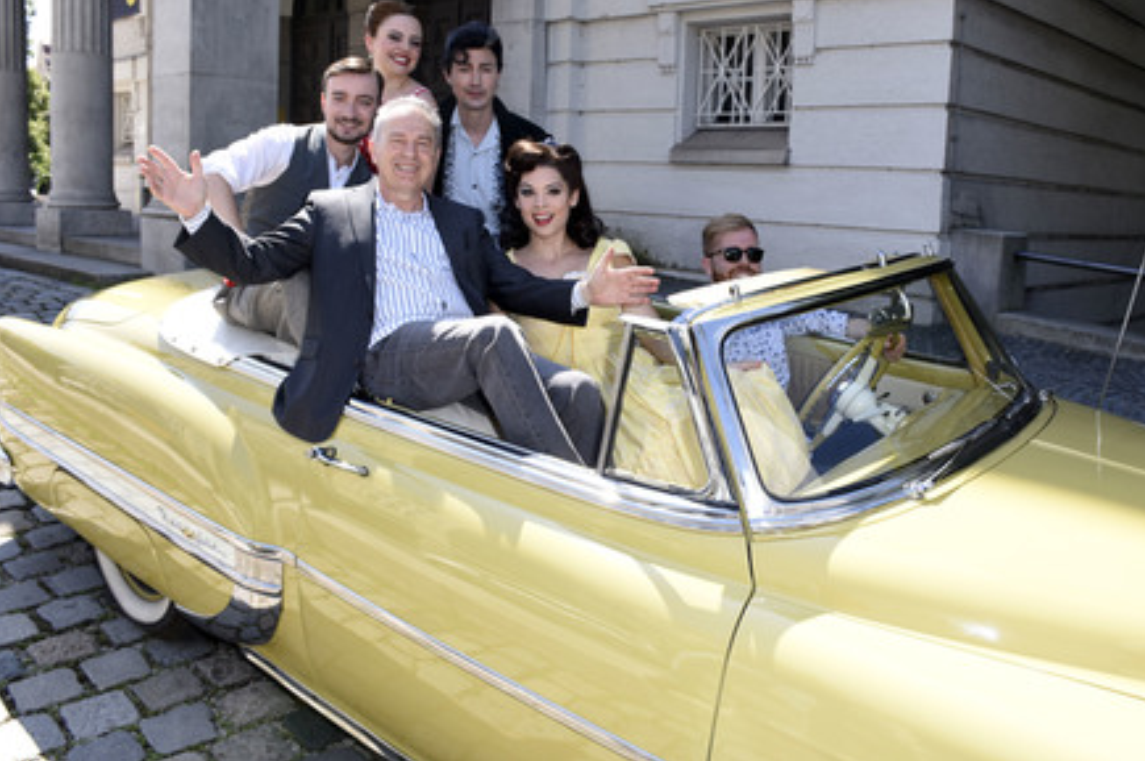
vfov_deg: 46.3
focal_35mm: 28
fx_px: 890
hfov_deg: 65.5
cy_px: 369
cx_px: 567
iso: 160
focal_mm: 18
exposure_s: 1/160
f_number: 6.3
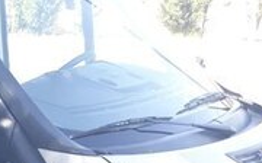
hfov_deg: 16.5
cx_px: -215
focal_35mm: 105
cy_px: 196
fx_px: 749
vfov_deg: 12.1
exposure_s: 1/199
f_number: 1.7
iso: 40
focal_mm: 3.71
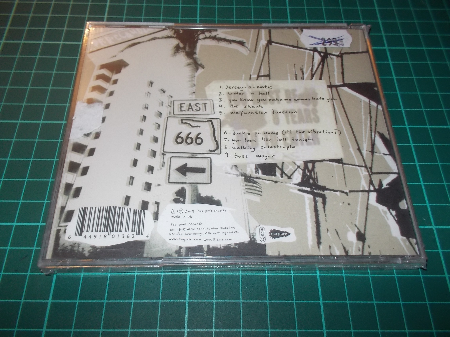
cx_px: 225
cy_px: 168
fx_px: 377
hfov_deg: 61.7
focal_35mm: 29
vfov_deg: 48.2
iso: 200
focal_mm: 4.1
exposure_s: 1/30
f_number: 3.3
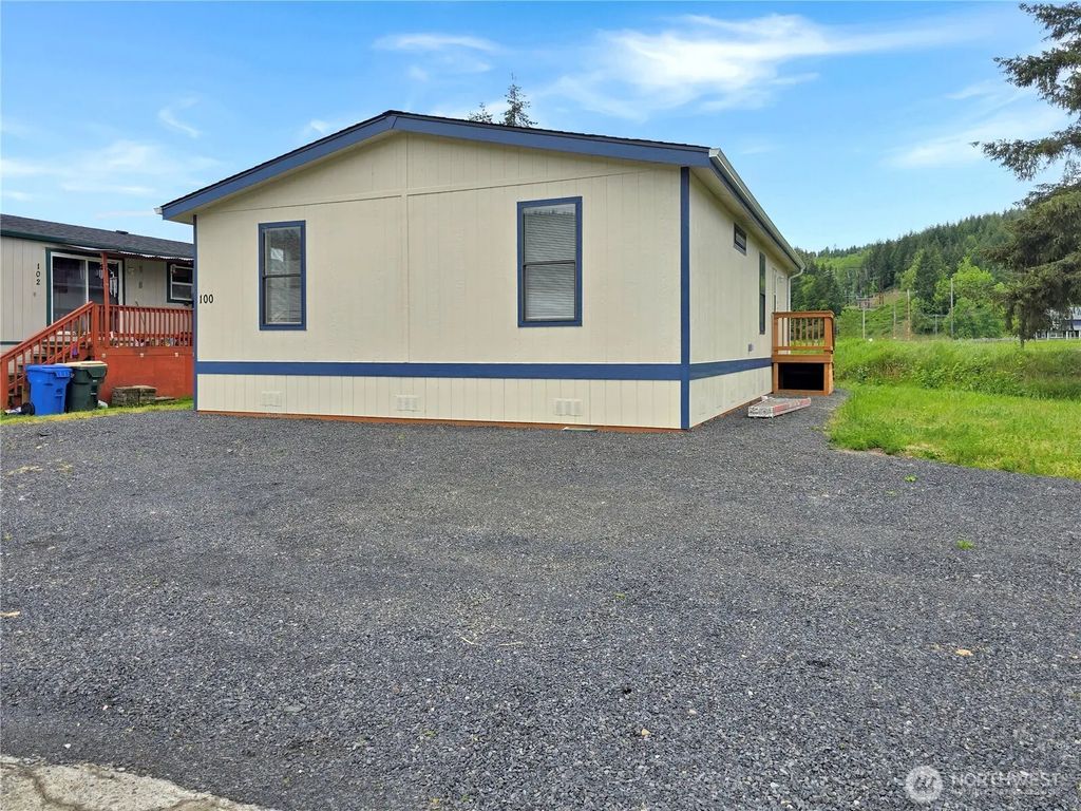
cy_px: 406
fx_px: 718
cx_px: 540
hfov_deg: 73.9
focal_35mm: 23
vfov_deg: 58.9
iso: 12
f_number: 1.7
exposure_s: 1/554
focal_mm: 6.3
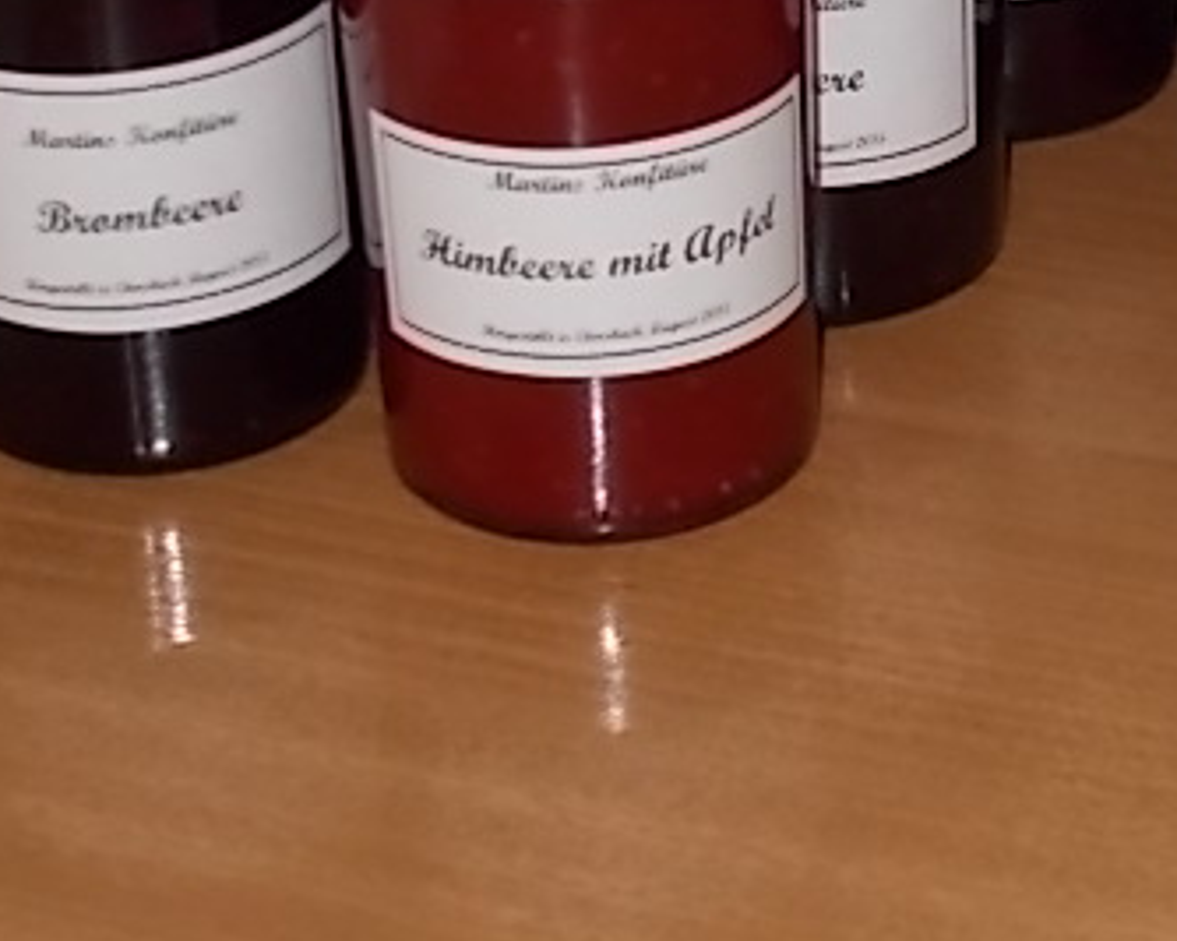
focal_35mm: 142
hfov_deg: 13.5
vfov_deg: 10.8
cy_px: 130
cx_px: 934
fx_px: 4945
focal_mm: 13.5
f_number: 5.8
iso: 200
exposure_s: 1/60
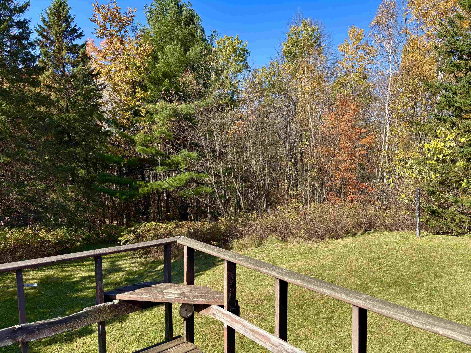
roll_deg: +0.9
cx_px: 236
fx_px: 354
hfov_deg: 67.3
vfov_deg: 53.1
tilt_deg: -2.1
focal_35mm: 26
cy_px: 176
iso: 50
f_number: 1.6
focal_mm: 5.96
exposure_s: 1/1279
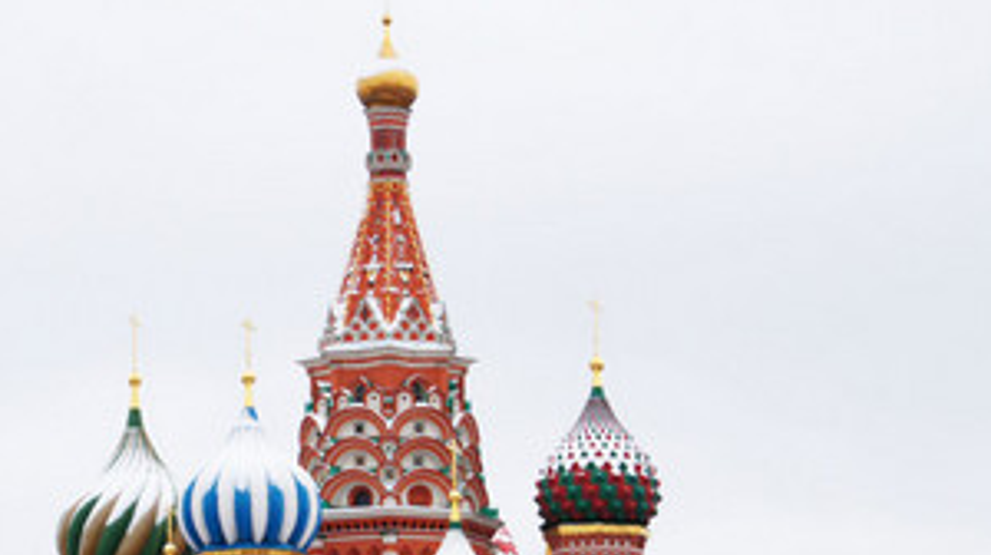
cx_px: 345
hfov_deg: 14.9
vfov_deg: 8.4
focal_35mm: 144
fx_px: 3777
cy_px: 479
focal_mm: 55
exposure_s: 1/100
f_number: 5.6
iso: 250
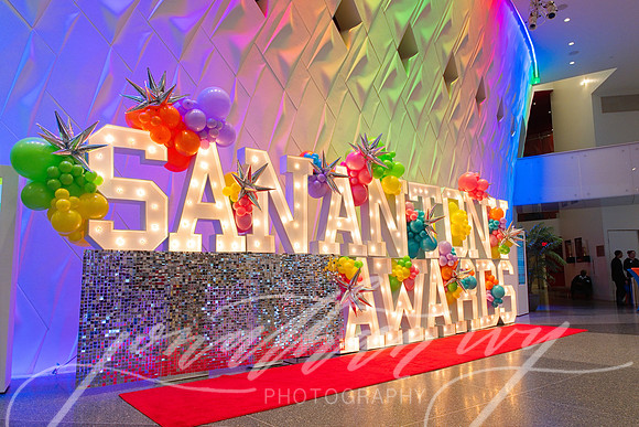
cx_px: 320
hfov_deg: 73.7
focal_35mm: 24
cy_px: 214
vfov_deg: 53.2
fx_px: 426
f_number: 4
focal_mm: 24
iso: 640
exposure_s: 1/100
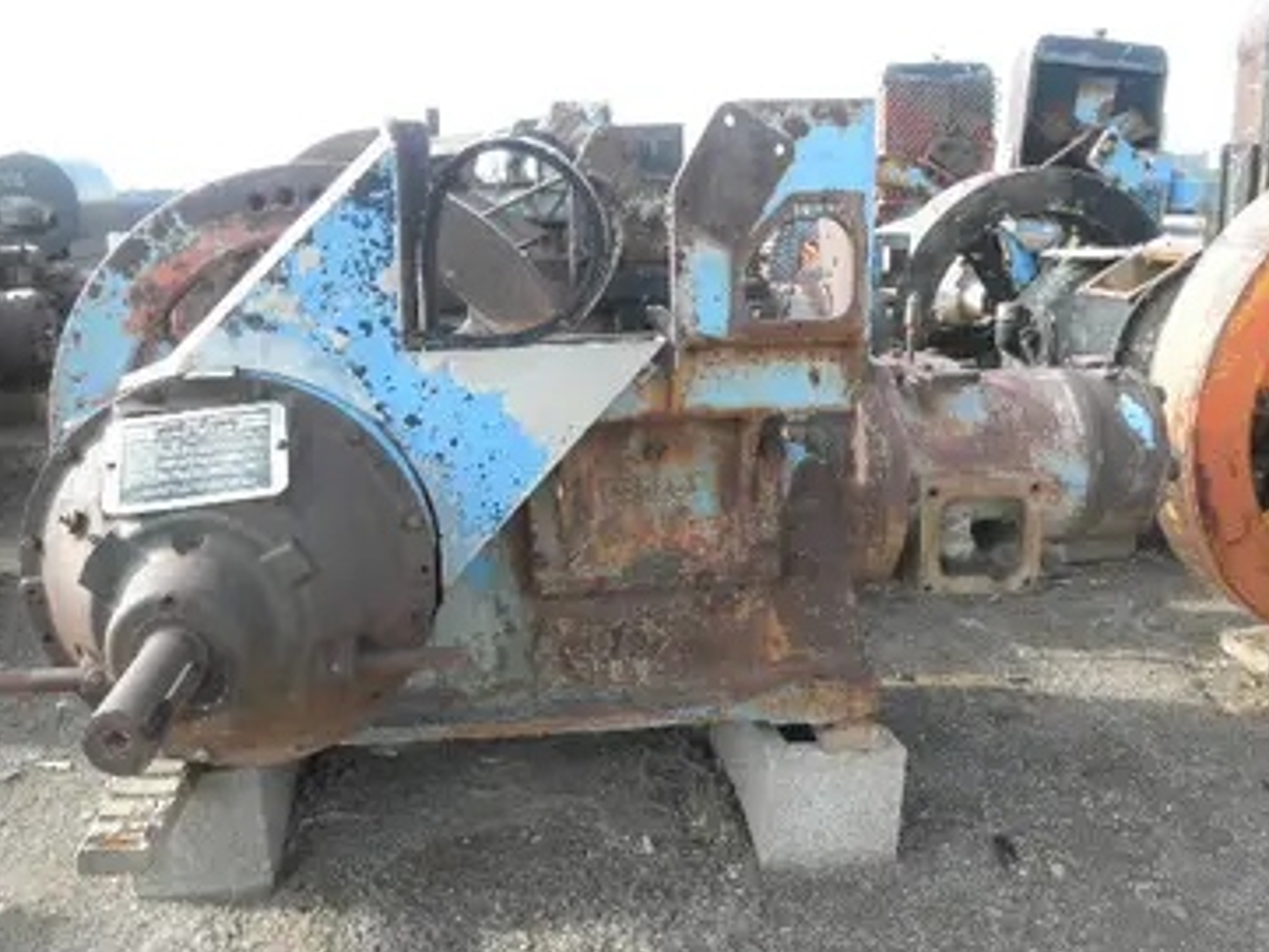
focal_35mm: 31
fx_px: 1137
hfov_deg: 58.2
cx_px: 580
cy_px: 499
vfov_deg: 45.5
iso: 64
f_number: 3
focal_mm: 5
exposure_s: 1/100
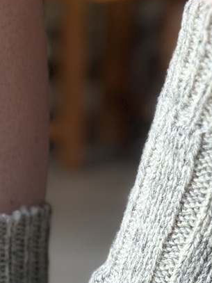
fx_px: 1234
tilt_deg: -17.3
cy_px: 416
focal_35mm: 151
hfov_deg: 9.8
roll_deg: -2.5
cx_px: 100
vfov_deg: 12.5
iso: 64
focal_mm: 6.86
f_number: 1.78
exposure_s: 1/142
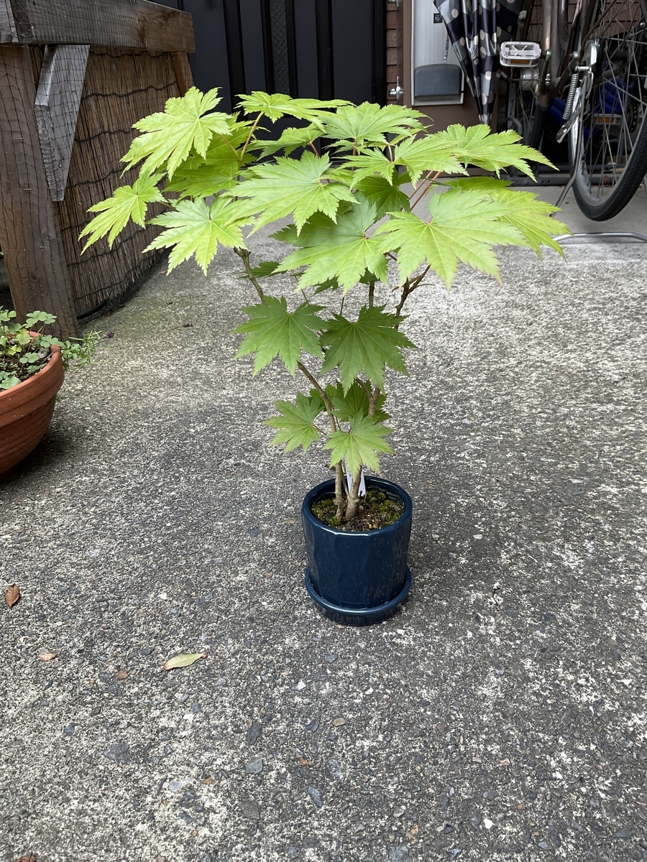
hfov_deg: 48.2
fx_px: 723
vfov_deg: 61.7
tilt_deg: -25.1
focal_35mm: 29
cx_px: 324
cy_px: 431
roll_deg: +2.1
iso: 16
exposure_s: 1/108
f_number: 1.8
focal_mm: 3
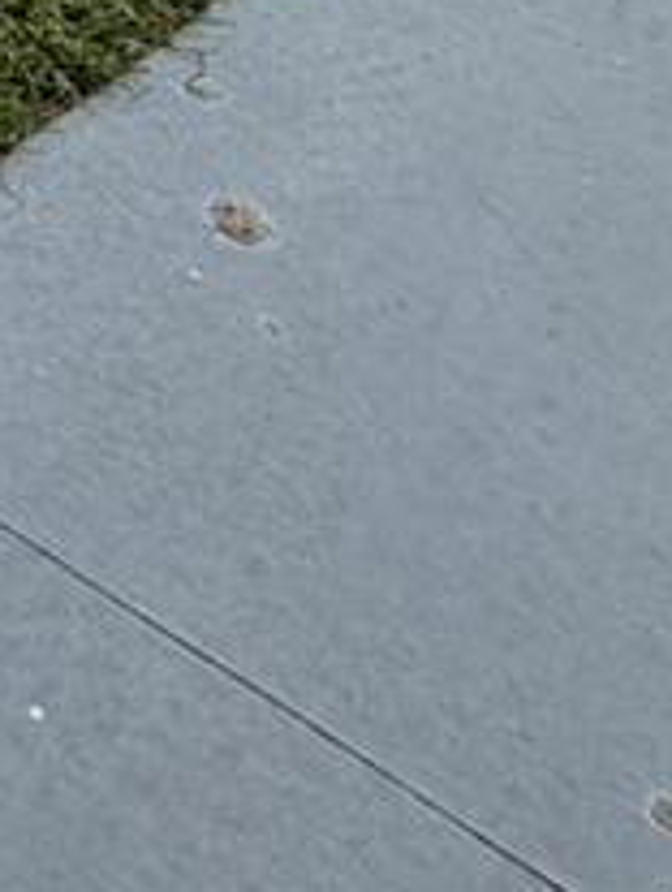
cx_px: -685
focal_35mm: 81
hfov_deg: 14.8
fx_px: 2090
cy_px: -1056
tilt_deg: -1.2
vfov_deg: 16.2
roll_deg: +0.9
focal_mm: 2.22
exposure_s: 1/1572
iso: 20
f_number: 2.2
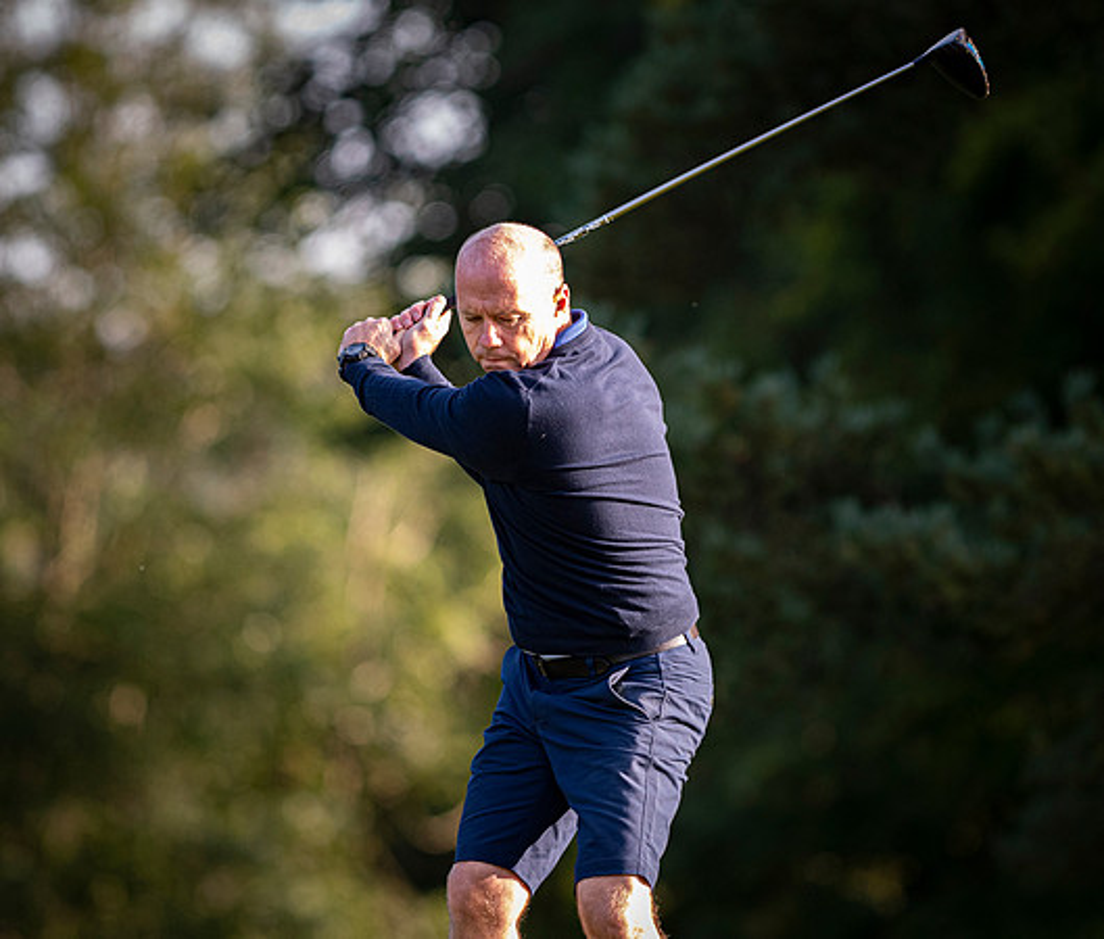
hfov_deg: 3.3
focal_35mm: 572
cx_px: 587
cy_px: 428
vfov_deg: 2.8
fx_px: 19172
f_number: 2.8
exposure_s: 1/1250
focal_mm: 300
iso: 900
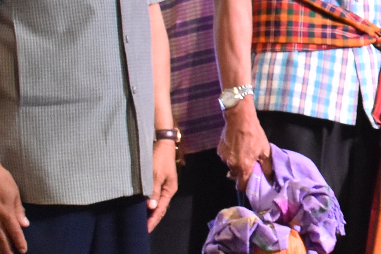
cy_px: 21
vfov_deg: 7.2
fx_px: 2018
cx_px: 651
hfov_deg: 10.3
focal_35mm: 191
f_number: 5.6
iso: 1250
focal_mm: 23
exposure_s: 1/125
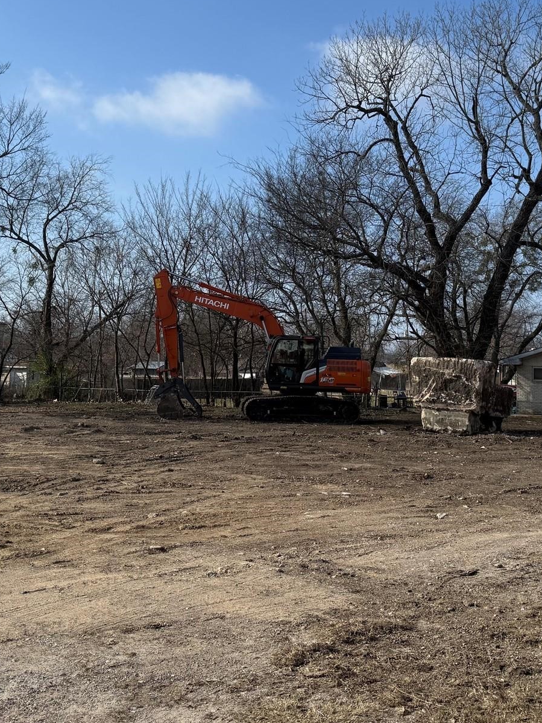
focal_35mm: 41
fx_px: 856
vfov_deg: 45.7
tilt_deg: +3.0
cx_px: 251
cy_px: 319
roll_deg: +0.2
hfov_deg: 35.1
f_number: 1.78
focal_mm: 6.76
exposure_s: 1/7353
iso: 125
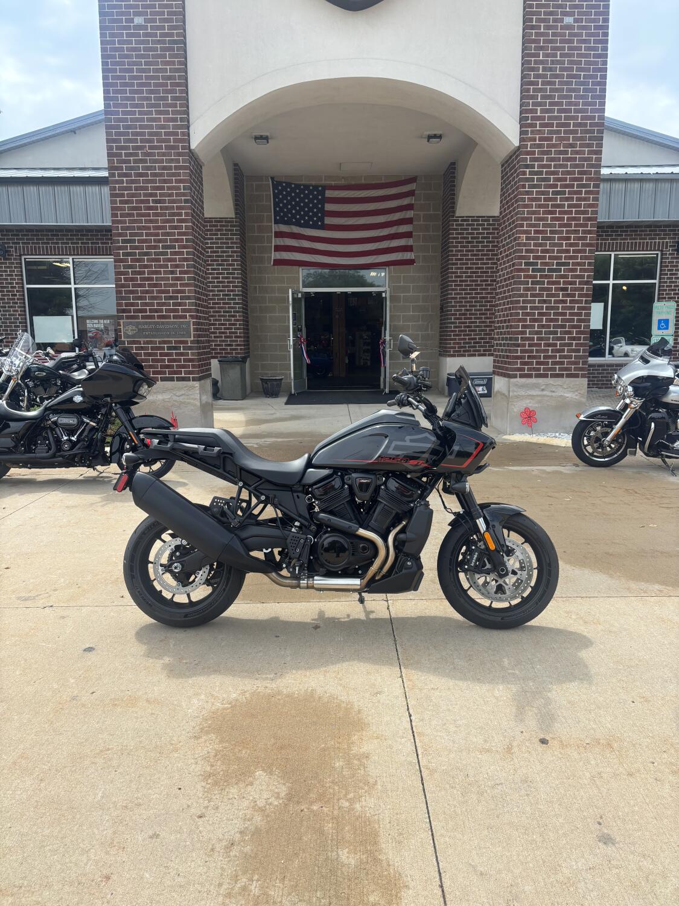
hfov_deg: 53.1
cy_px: 453
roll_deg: -0.2
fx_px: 680
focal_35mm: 26
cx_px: 340
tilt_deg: -8.5
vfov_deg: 67.3
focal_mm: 5.96
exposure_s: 1/1912
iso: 50
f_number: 1.6
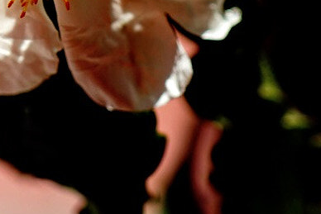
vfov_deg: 6.6
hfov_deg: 10.0
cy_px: -42
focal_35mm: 206
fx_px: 1837
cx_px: 86
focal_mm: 50
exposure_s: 1/1250
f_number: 2.8
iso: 100
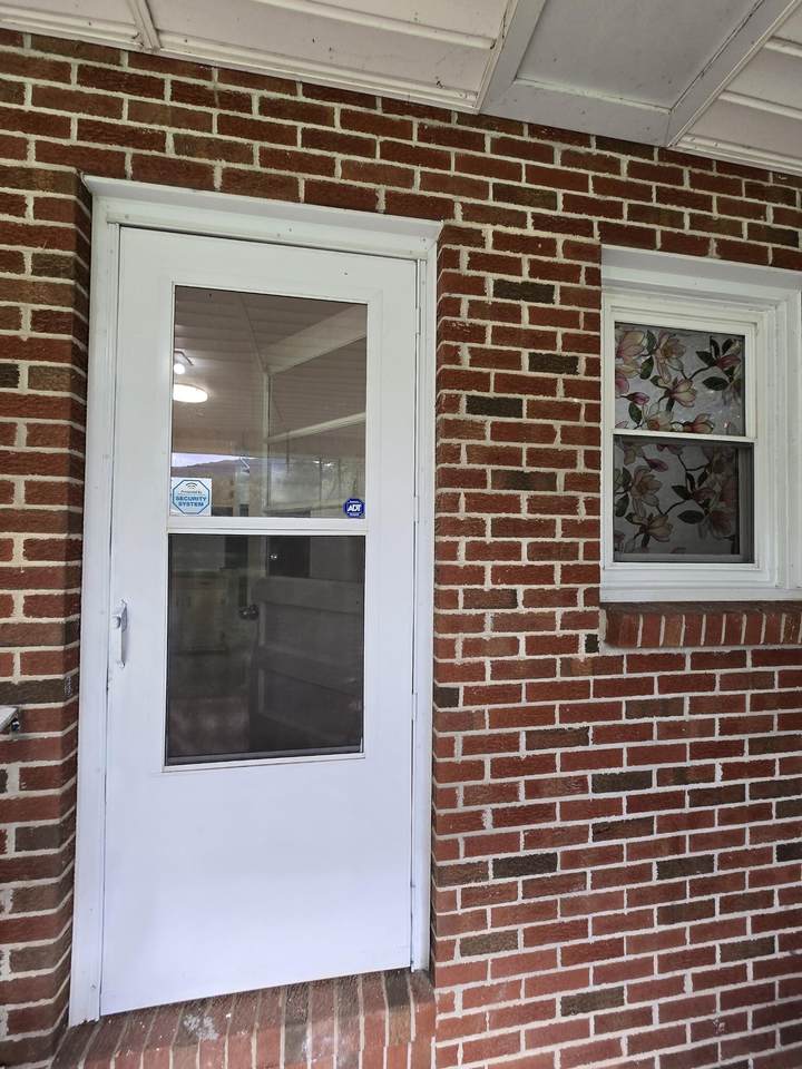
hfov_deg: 89.9
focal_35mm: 13
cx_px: 401
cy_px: 534
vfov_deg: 106.2
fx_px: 402
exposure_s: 1/60
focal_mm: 2.2
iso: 64
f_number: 2.2
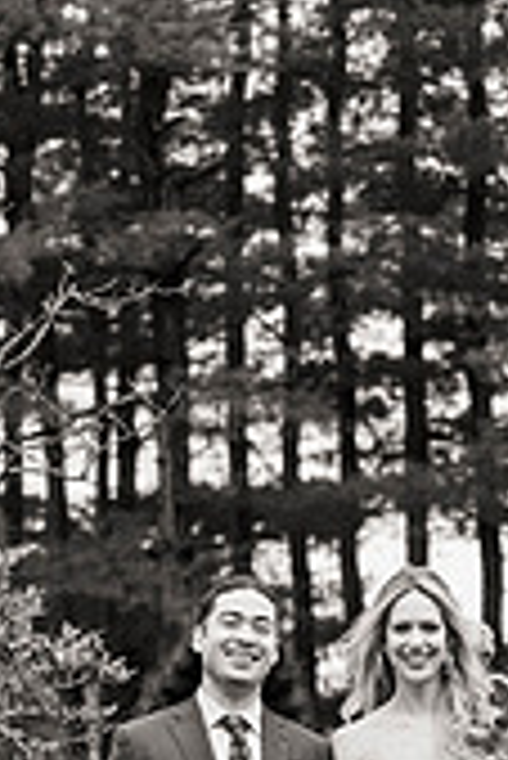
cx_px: 324
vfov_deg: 11.0
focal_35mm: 186
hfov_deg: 7.4
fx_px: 3929
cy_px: 378
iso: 1000
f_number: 3.5
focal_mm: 70
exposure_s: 1/2000
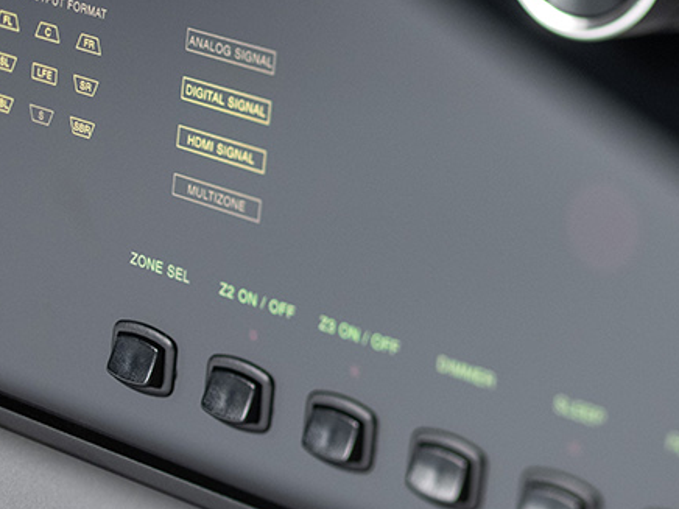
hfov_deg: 13.8
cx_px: 325
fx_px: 2805
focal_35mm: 143
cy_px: 117
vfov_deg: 10.3
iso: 200
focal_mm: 45
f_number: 3
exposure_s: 1/30
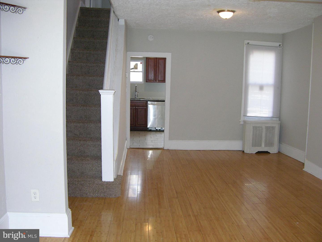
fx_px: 326
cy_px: 121
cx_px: 161
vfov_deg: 40.7
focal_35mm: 35
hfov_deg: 52.6
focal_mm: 8.9
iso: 200
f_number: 2.8
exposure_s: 1/60.1
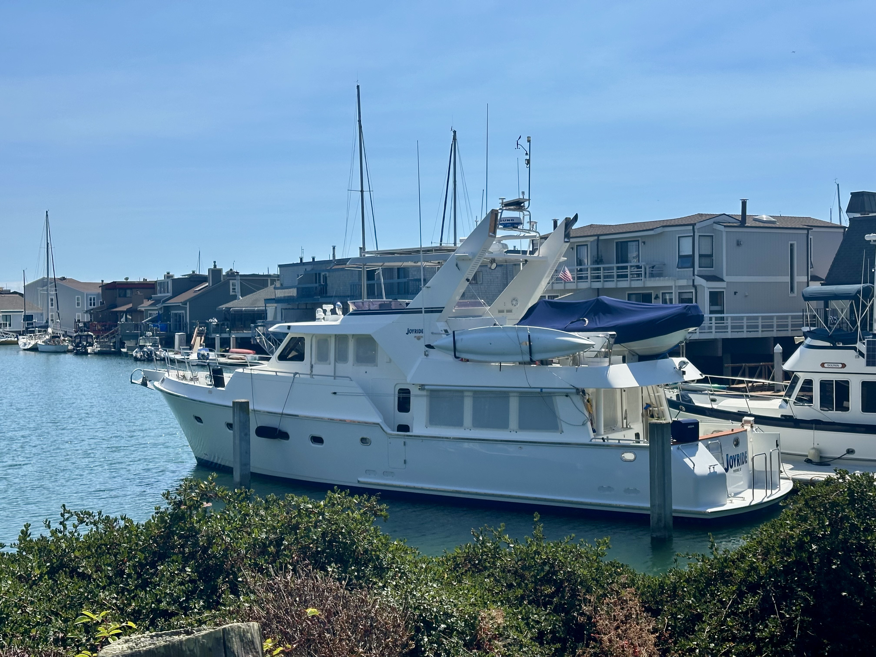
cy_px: 328
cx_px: 438
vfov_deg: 30.3
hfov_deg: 39.7
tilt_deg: -0.7
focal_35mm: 48
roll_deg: +0.1
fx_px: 1215
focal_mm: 6.86
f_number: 1.78
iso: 64
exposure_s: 1/6623
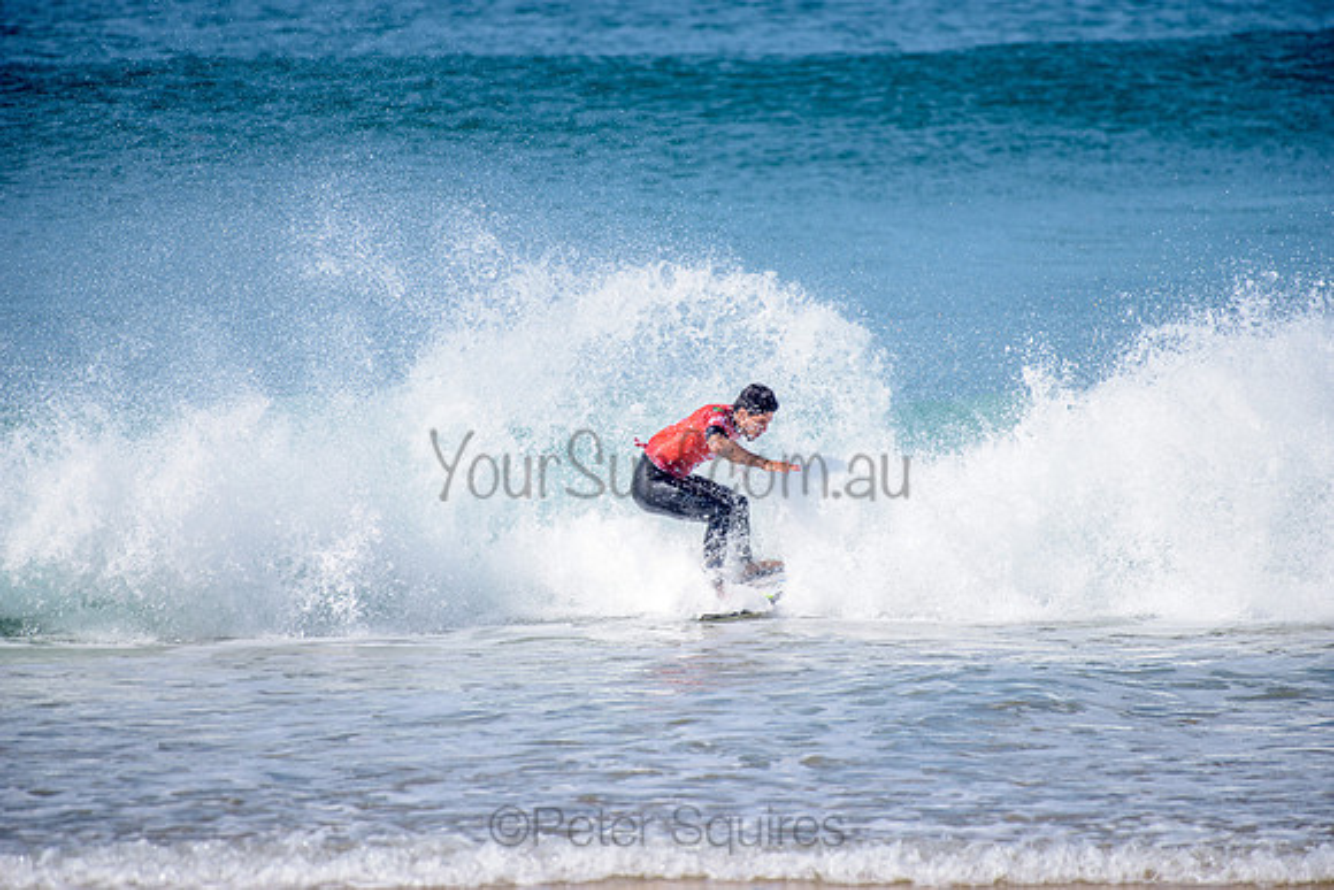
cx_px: 667
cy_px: 445
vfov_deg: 2.8
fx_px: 18531
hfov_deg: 4.1
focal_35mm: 500
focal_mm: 500
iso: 160
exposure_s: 1/2000
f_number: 5.6
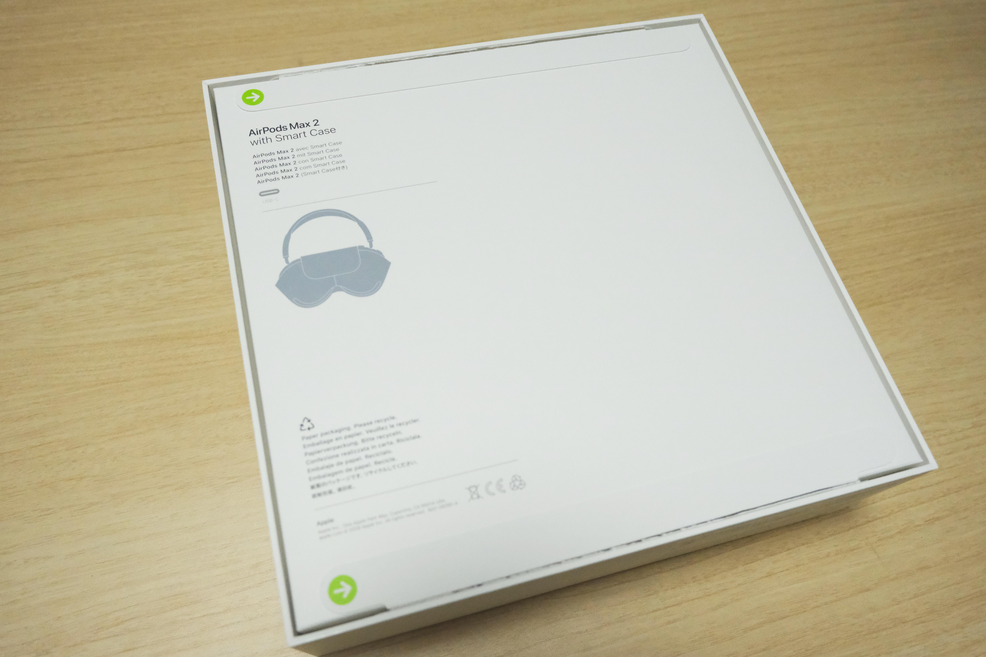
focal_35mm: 27
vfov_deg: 47.9
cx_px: 493
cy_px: 328
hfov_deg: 67.4
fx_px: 739
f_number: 4
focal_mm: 17.7
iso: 6400
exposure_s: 1/2000
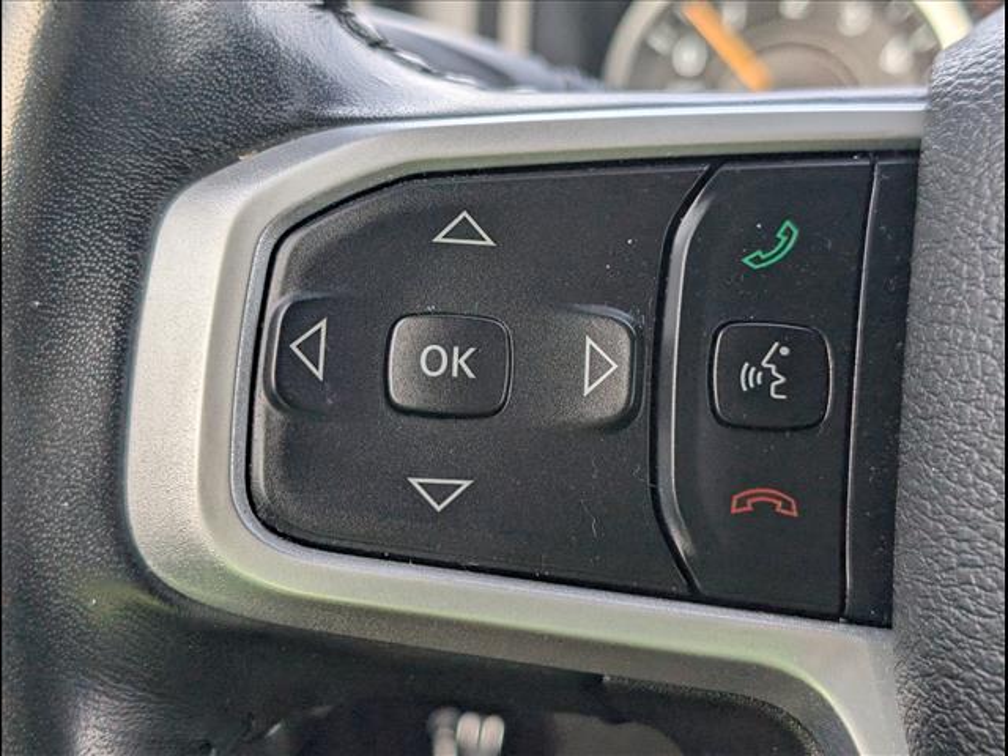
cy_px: 378
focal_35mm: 49
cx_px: 504
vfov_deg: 29.7
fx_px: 1427
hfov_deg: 38.9
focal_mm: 6.9
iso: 48
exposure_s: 1/270
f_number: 1.68
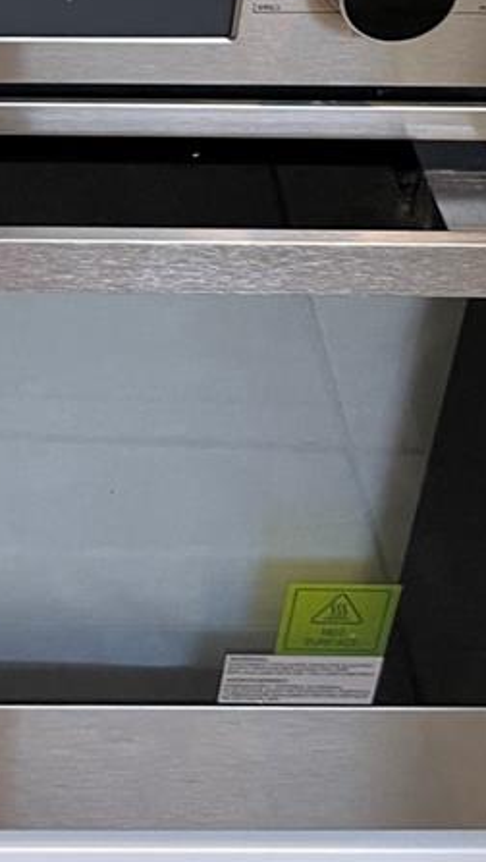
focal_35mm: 76
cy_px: -108
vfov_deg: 25.6
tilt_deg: -30.7
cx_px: -120
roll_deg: -1.1
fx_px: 1738
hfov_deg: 15.3
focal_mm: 4.2
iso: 100
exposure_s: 1/60
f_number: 1.6
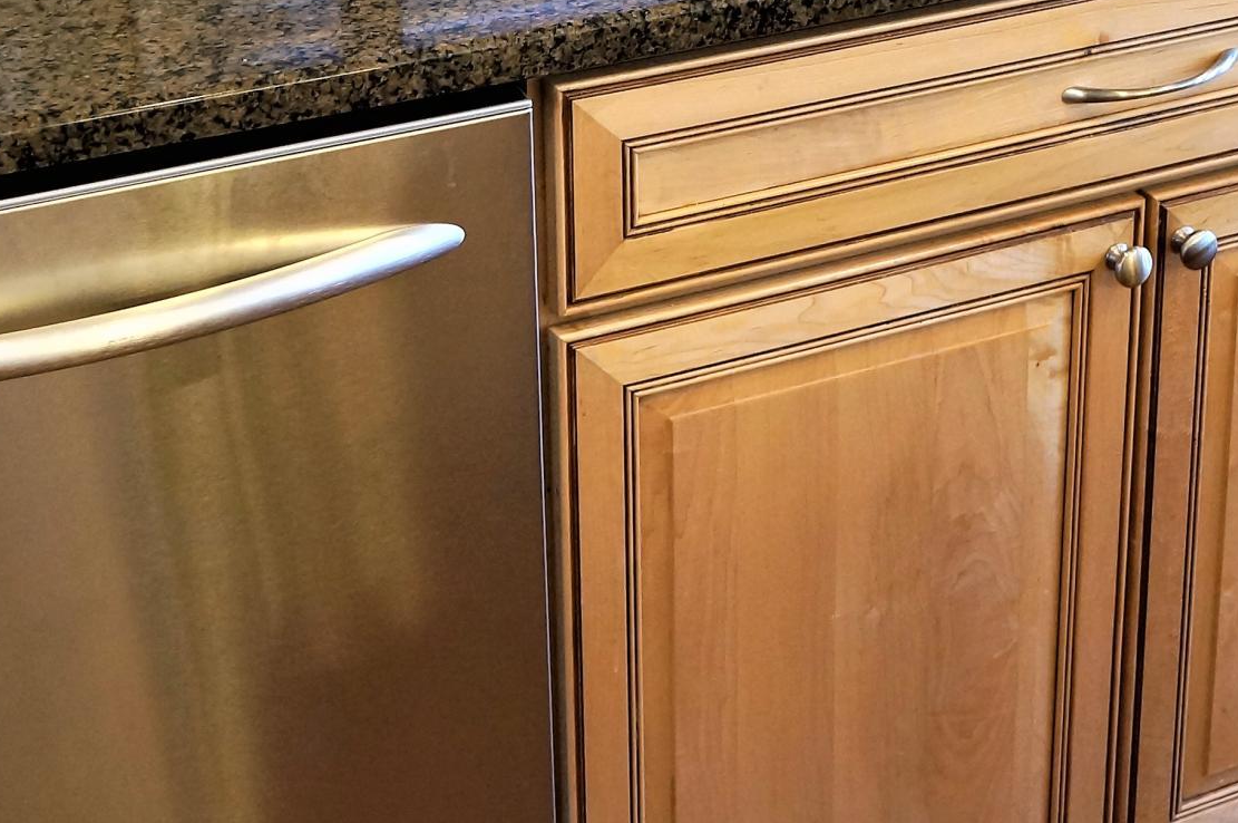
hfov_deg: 25.0
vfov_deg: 16.2
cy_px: -134
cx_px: 783
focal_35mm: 81
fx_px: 2782
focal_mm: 20
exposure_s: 1/60
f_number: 4
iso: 640
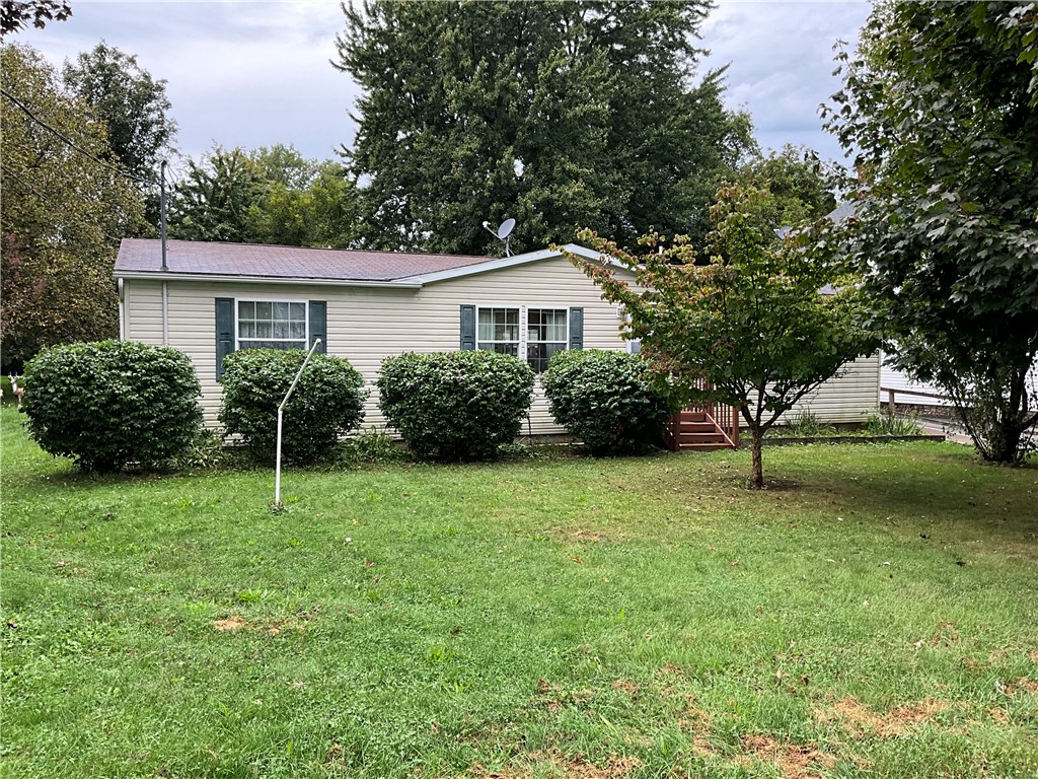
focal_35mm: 29
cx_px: 519
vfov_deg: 48.2
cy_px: 390
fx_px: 870
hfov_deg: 61.7
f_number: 1.8
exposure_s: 1/165
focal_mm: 3
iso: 25
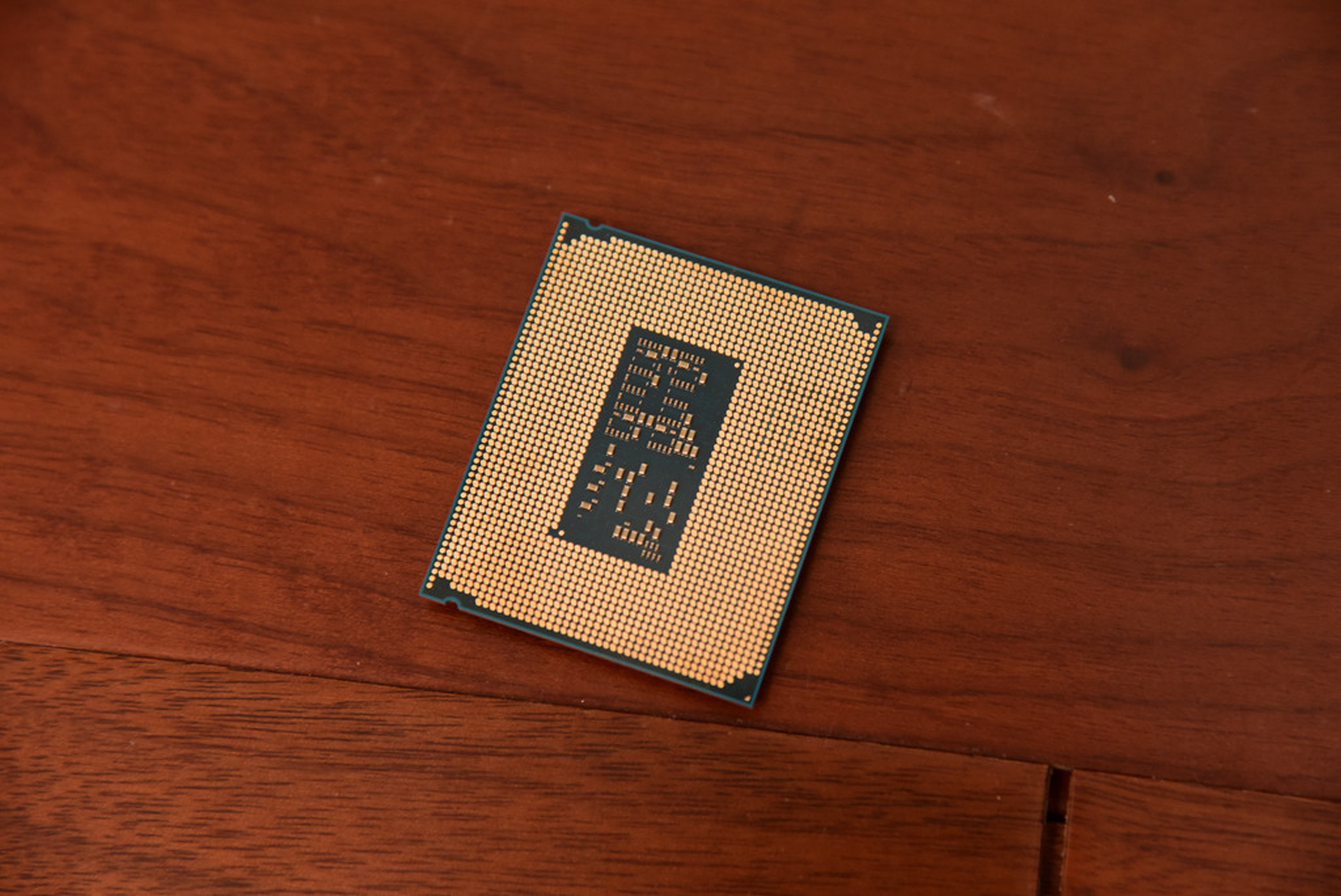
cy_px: 448
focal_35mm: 120
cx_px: 670
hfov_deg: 17.1
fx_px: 4472
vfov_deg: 11.4
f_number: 5.6
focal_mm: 120
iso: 1600
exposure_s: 1/60
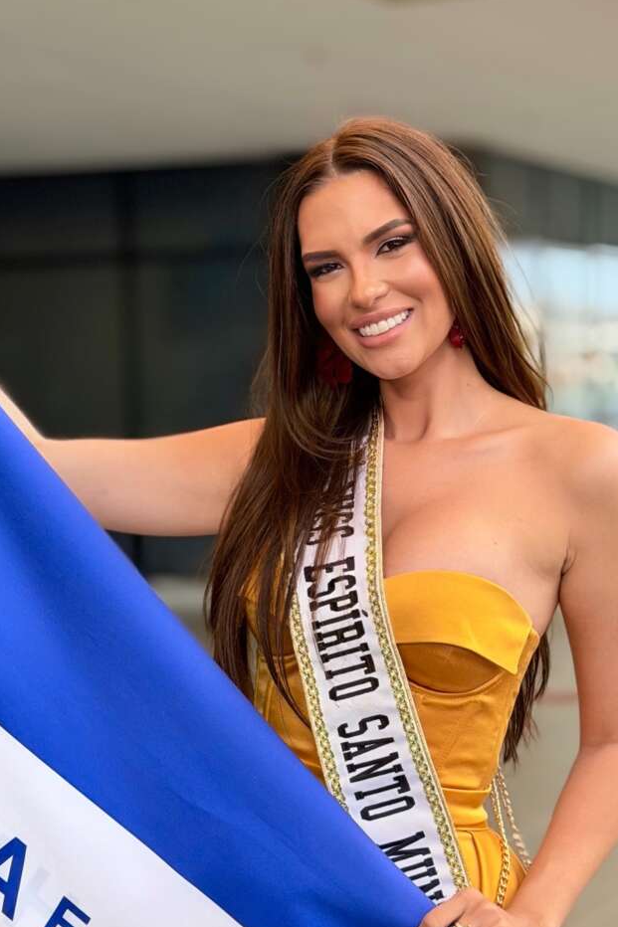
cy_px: 548
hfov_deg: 18.2
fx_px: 1932
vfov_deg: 27.0
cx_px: 344
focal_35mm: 75
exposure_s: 1/499
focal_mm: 6.76
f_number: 1.78
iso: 64
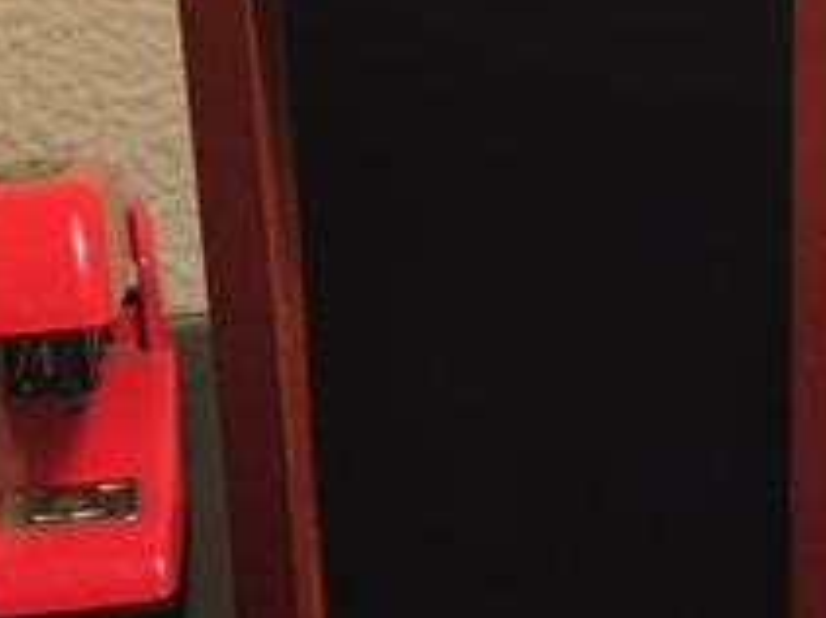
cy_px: 638
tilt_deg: -25.3
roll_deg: +0.6
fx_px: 2099
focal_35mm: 88
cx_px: 642
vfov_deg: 16.4
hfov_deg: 22.0
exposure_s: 1/15
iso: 50
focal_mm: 4.15
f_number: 2.2
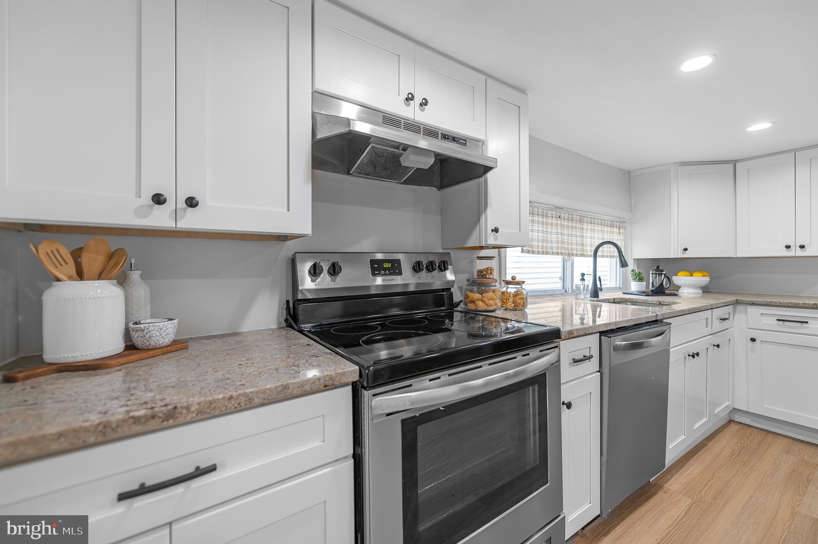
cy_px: 272
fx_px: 318
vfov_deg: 81.1
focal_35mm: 14
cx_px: 409
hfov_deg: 104.3
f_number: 2.8
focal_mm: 14
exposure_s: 1/125
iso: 400
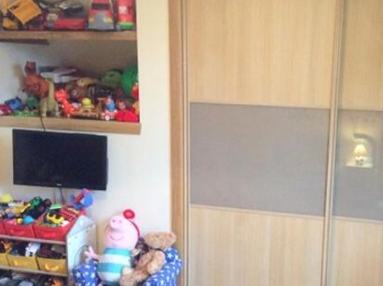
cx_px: 264
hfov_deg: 41.4
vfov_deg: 32.1
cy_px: 161
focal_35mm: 45
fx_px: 497
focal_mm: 3.3
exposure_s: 1/25
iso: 250
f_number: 2.4
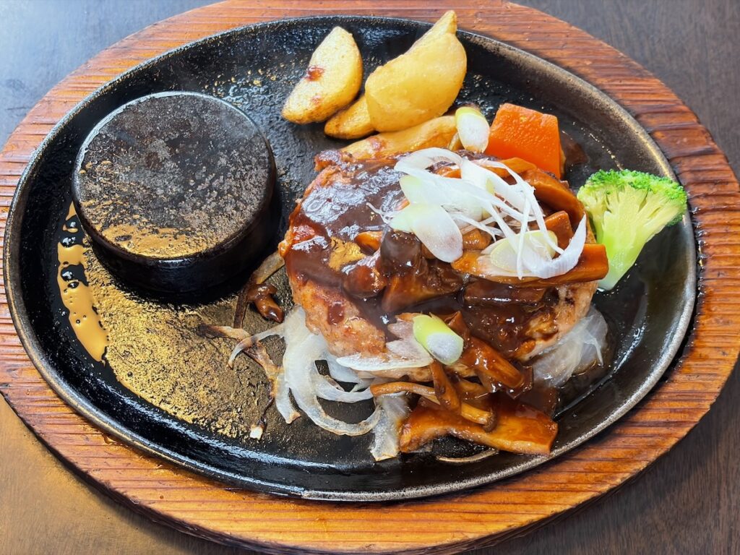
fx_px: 1112
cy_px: 278
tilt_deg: -64.6
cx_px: 370
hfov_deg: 36.8
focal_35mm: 52
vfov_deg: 28.0
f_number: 1.6
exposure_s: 1/50
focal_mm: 5.96
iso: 100
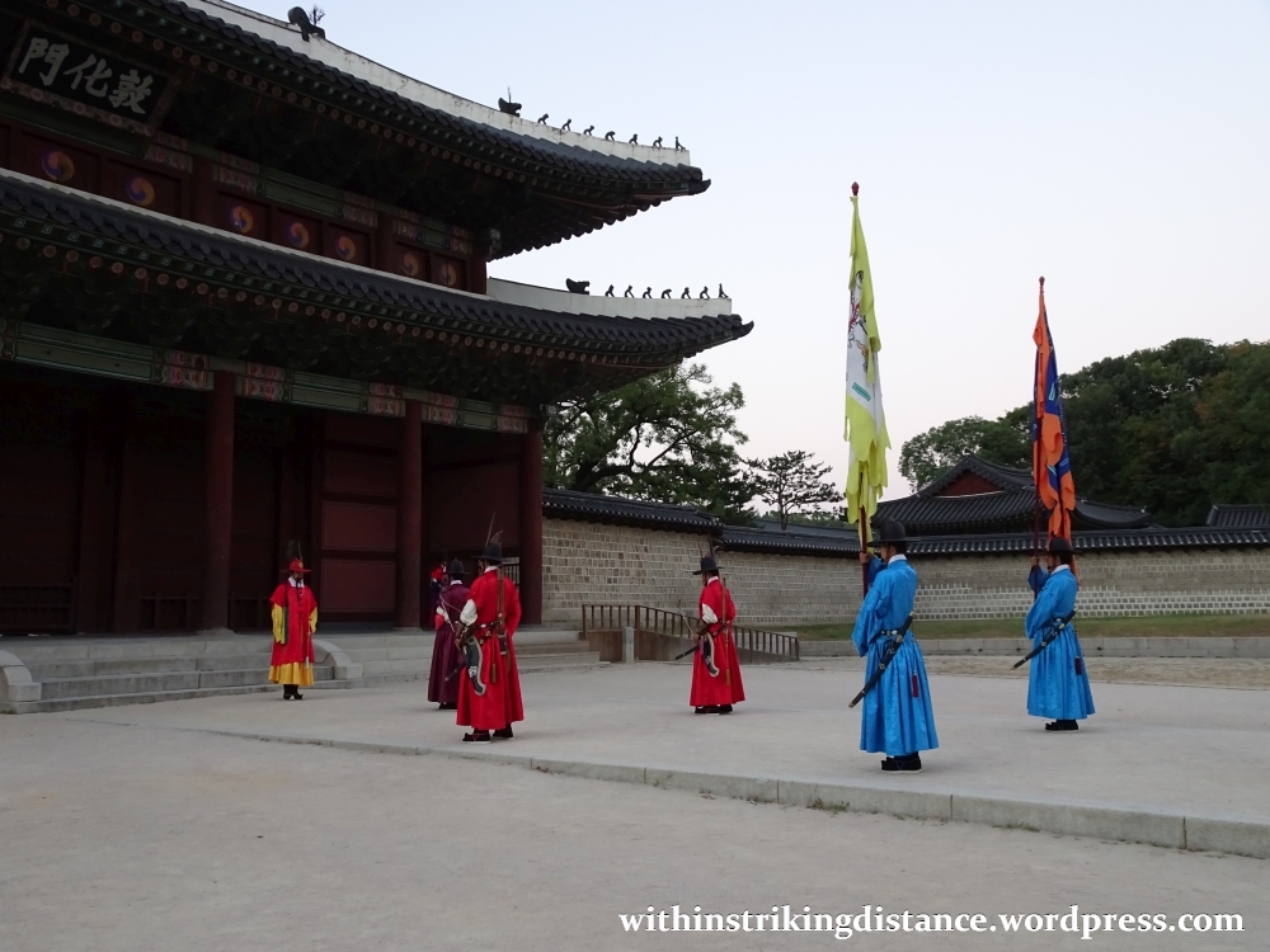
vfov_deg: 45.4
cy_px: 476
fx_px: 1137
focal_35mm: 31
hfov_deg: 58.4
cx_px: 635
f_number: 4
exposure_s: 1/40
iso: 500
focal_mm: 5.26
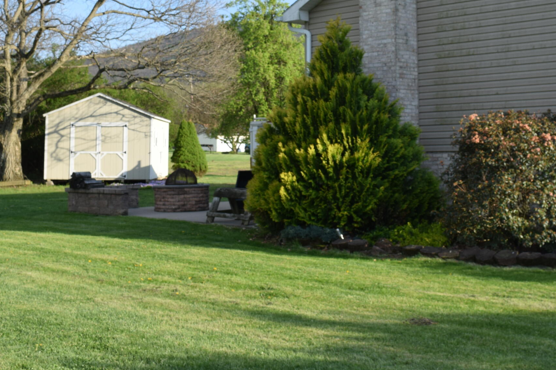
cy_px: 73
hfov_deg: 31.8
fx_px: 973
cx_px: 327
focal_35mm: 63
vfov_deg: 21.3
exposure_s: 1/320
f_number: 8
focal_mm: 24
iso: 200
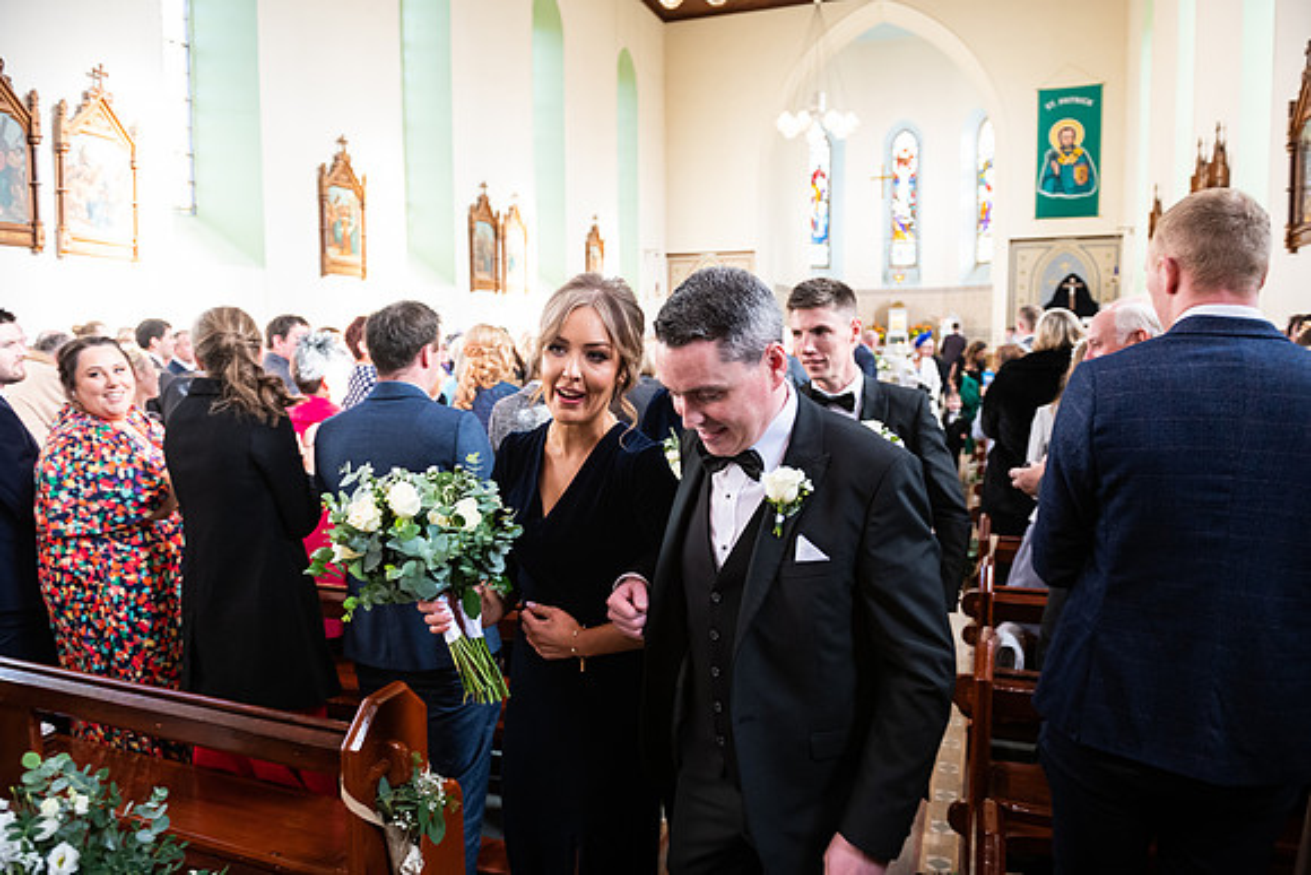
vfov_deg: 53.2
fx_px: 874
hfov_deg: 73.7
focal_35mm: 24
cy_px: 438
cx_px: 656
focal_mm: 24
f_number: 3.5
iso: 1000
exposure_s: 1/160
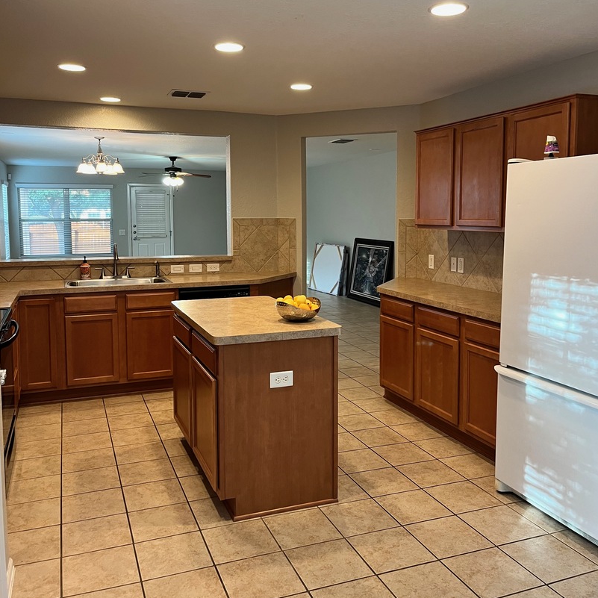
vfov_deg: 52.4
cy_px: 258
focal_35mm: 31
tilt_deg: -4.5
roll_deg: +0.2
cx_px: 302
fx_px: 606
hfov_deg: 52.5
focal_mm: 5.1
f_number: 1.6
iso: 125
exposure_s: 1/60
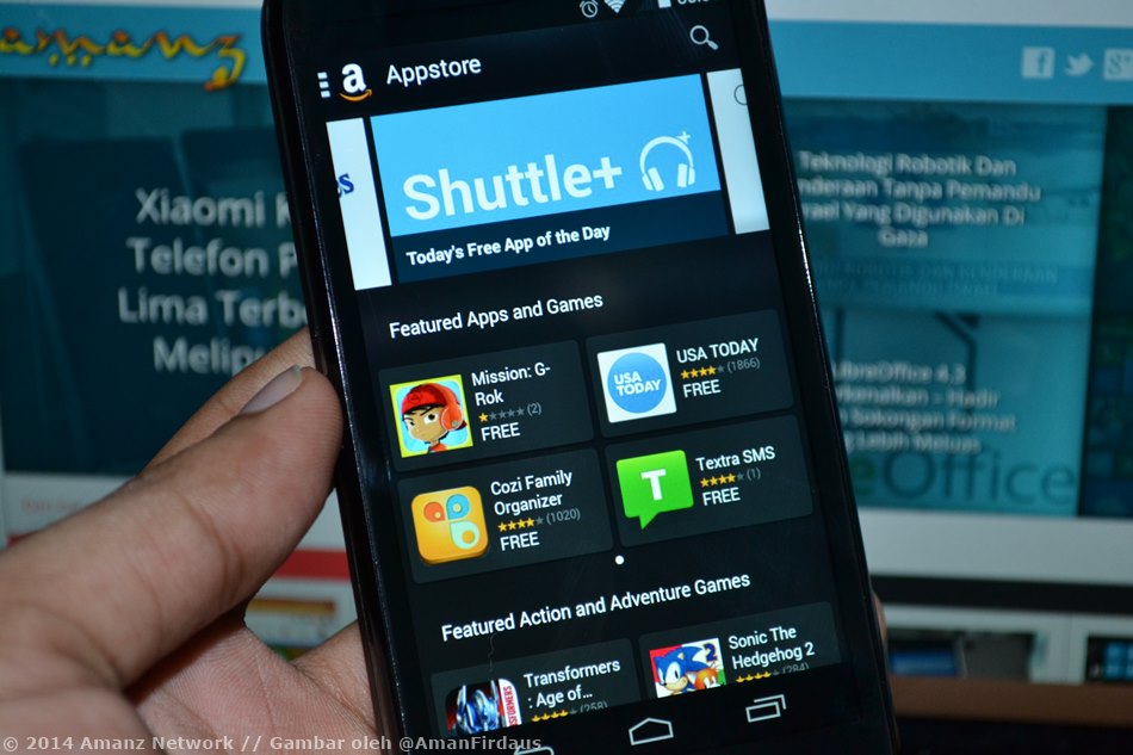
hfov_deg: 24.6
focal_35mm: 82
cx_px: 566
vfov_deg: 16.5
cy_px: 378
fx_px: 2596
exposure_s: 1/60
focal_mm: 55
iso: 800
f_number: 5.6
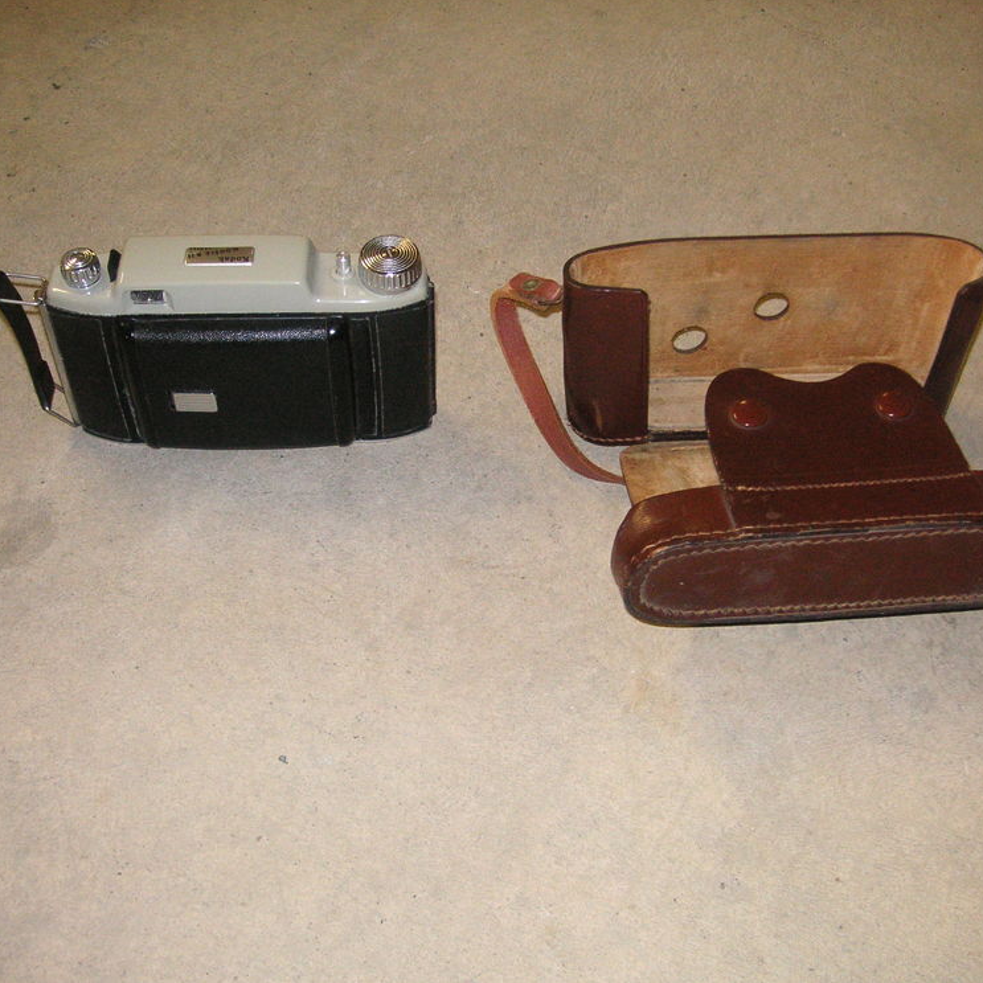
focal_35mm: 44
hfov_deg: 38.3
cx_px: 487
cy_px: 488
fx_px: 1414
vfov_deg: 38.3
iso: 160
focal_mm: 6.1
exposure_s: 1/45
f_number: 2.8
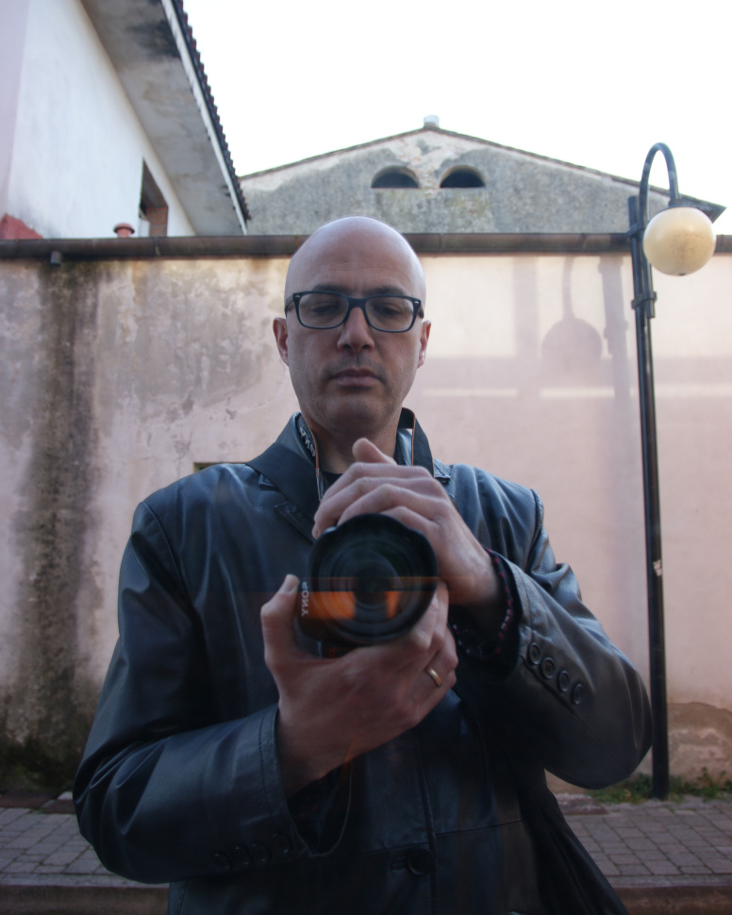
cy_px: 415
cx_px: 376
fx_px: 801
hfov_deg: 49.1
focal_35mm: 30
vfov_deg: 59.4
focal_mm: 17
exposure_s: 1/30
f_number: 3.5
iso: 100
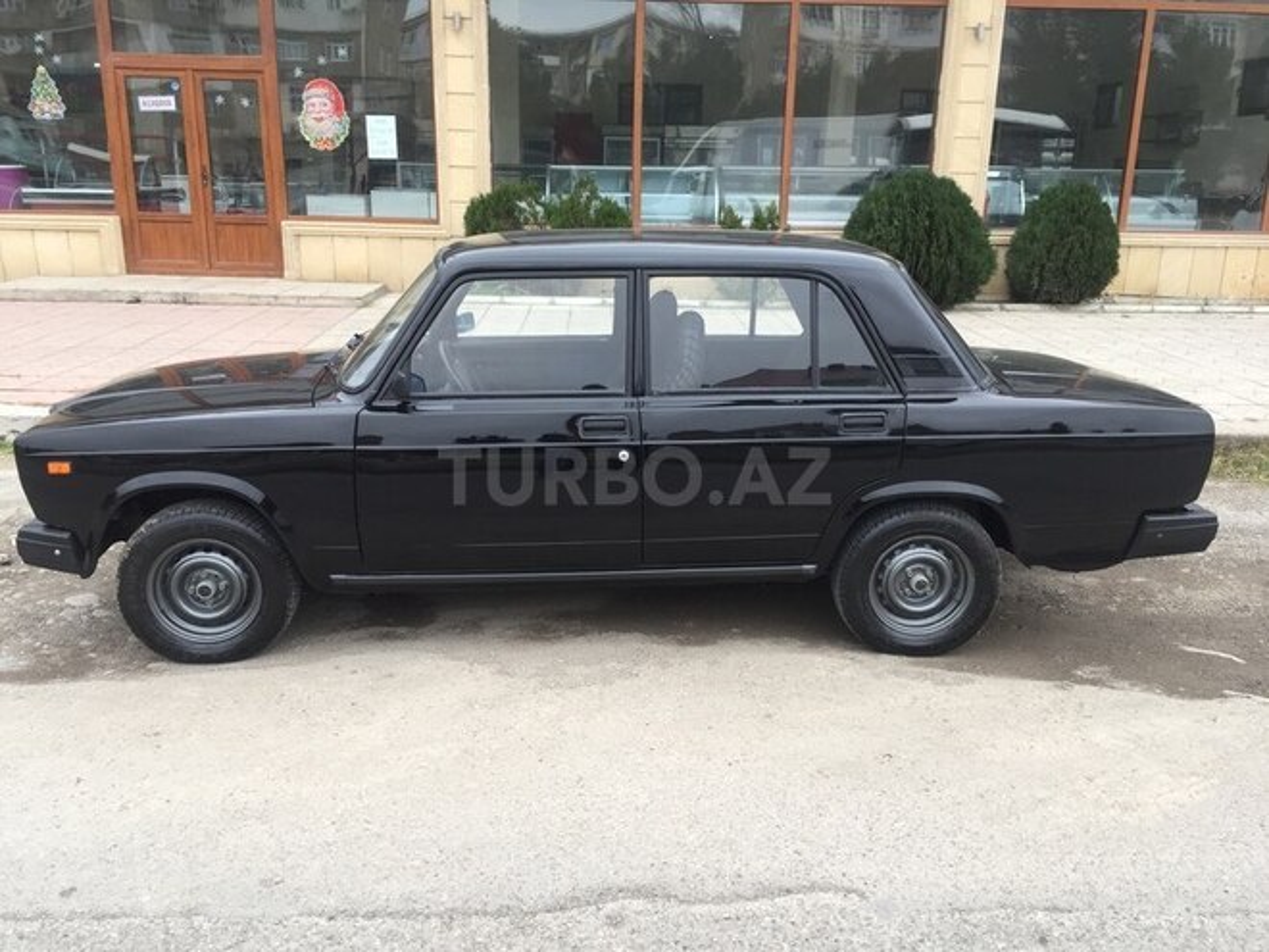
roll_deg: +0.4
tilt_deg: -15.6
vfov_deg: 48.2
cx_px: 634
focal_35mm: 29
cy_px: 476
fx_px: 1063
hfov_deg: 61.7
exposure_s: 1/100
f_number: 2.2
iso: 50
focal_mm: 4.15
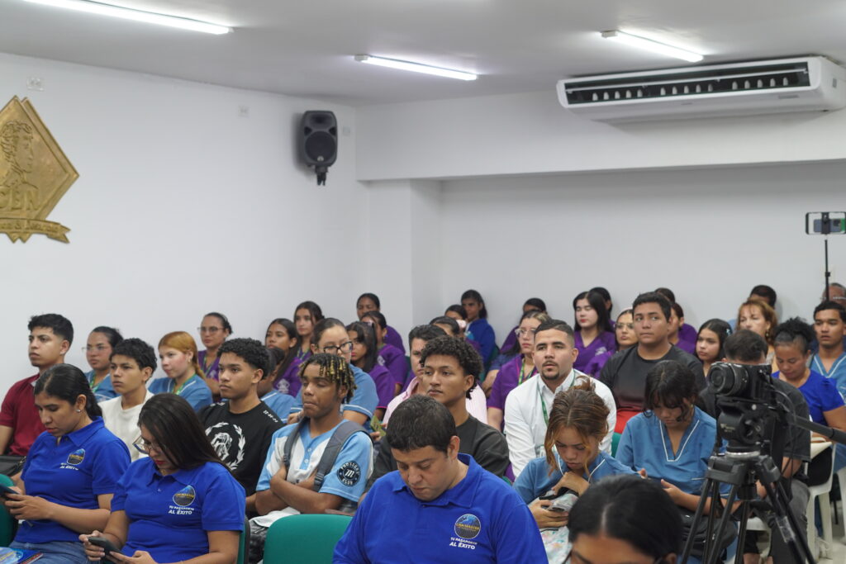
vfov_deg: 27.0
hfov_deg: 39.6
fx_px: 1175
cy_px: 282
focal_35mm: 50
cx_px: 423
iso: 1250
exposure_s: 1/160
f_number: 4
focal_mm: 50
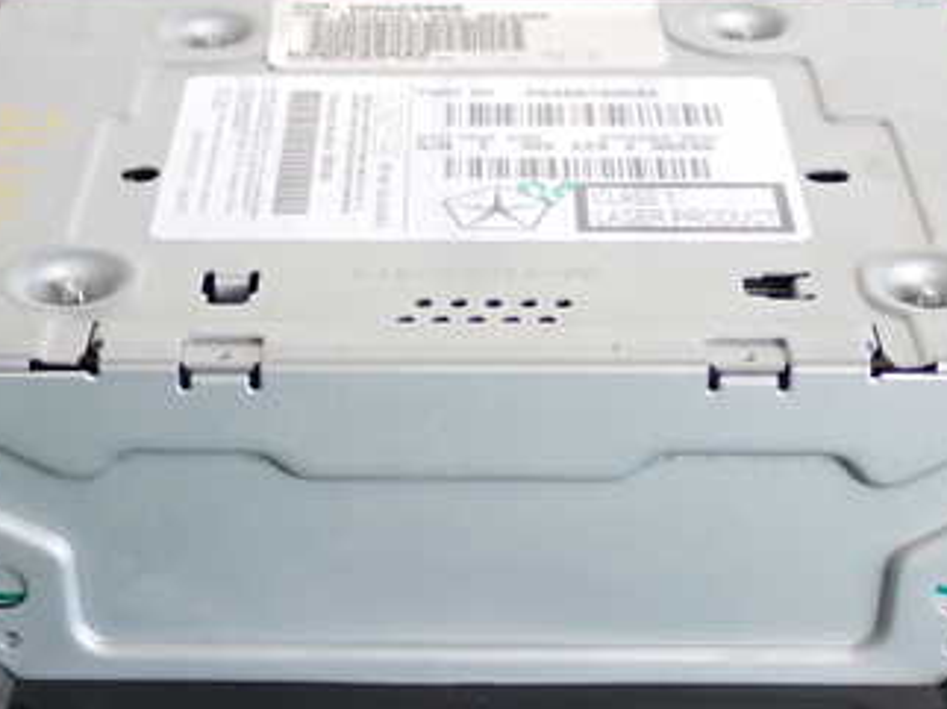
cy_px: 530
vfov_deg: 17.9
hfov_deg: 23.9
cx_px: 459
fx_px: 2242
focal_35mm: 82
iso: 320
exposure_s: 1/40
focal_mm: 7.84
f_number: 2.9
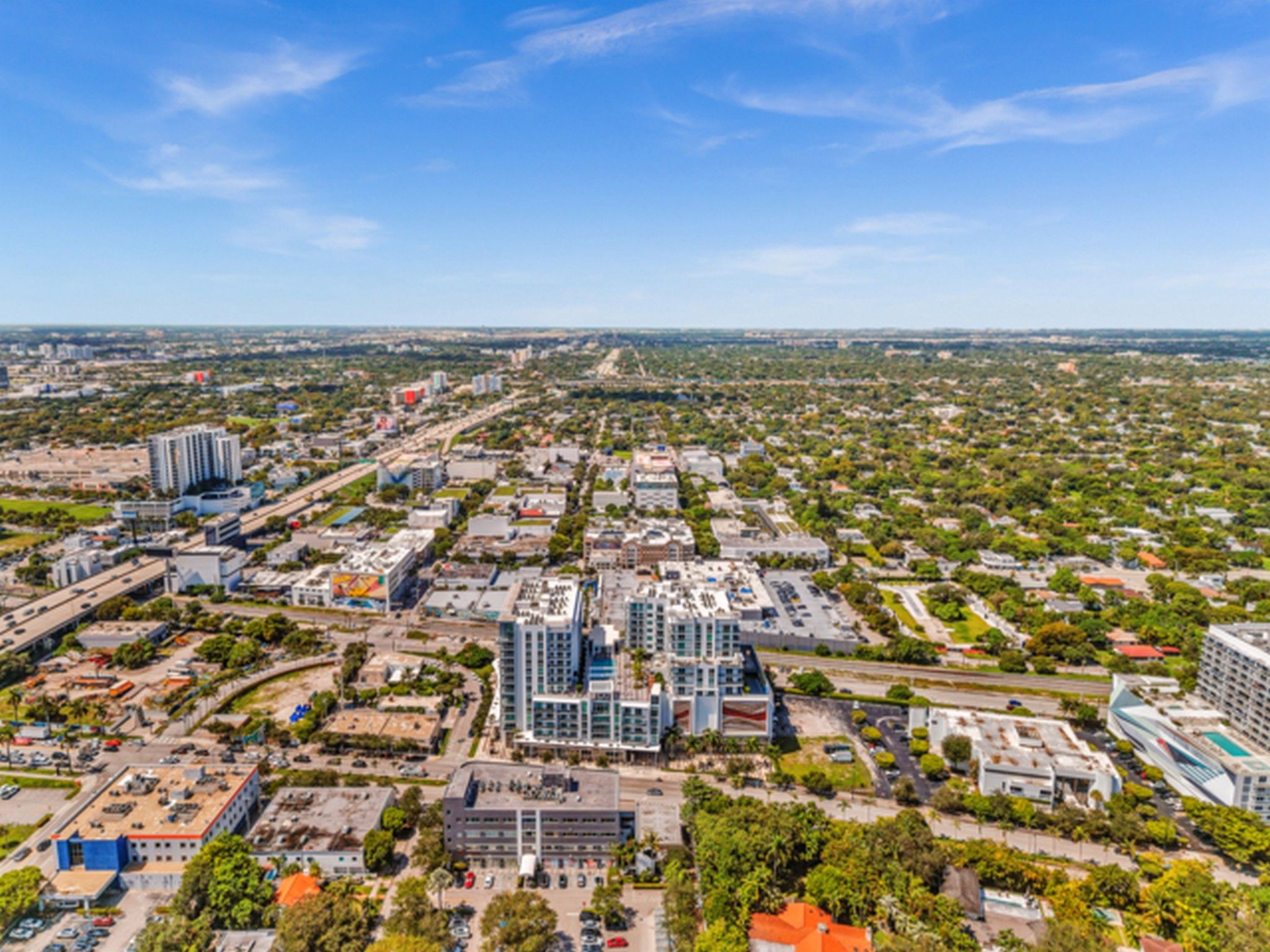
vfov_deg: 56.8
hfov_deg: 71.6
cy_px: 476
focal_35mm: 24
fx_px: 881
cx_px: 635
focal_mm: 8.67
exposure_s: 1/5000
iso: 140
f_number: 1.8
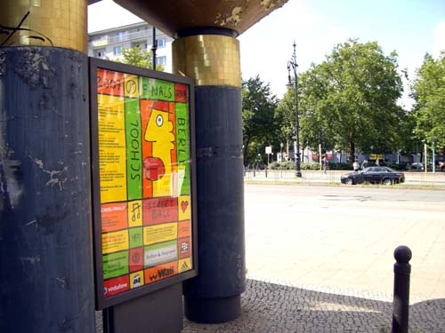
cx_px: 222
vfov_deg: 37.7
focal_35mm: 38
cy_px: 166
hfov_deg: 49.0
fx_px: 489
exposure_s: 1/400
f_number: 2.7
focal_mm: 6.2
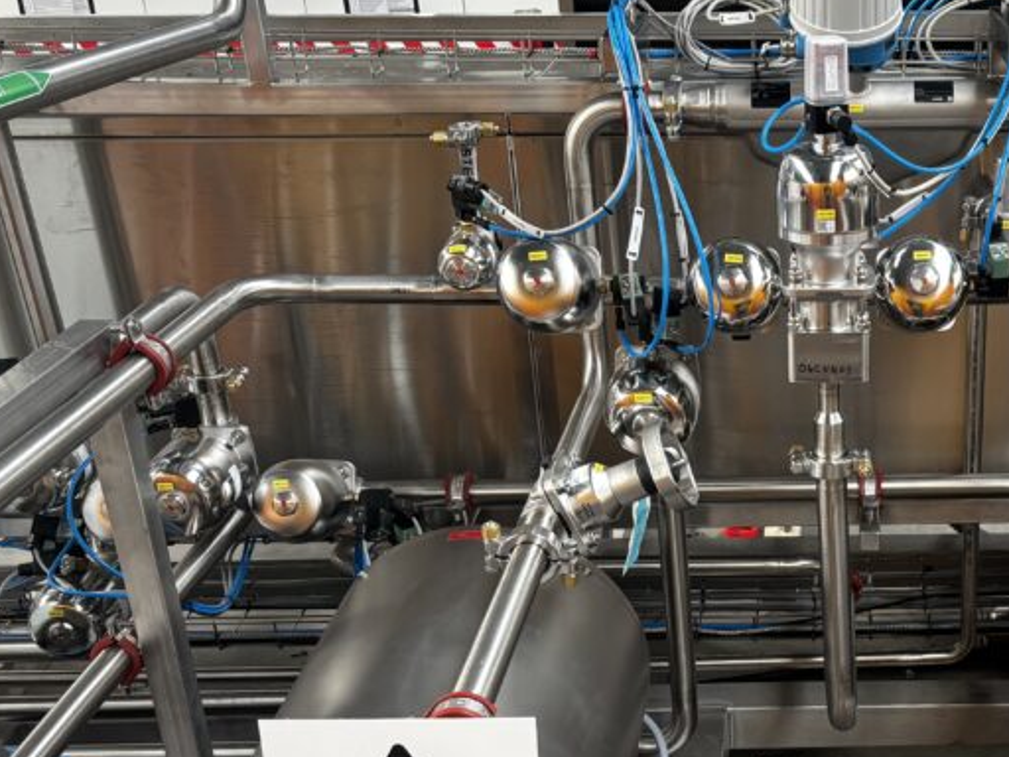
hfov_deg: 35.2
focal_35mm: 52
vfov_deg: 27.7
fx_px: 1516
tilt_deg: -26.3
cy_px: 546
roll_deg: +0.5
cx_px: 859
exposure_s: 1/91
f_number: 1.6
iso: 125
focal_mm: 5.96
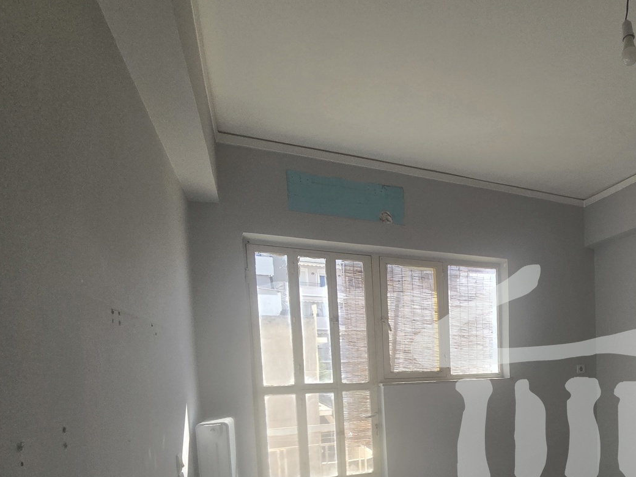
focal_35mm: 24
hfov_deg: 63.0
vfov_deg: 51.7
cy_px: 408
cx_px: 541
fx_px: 441
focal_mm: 2.2
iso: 80
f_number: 2.2
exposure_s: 1/719
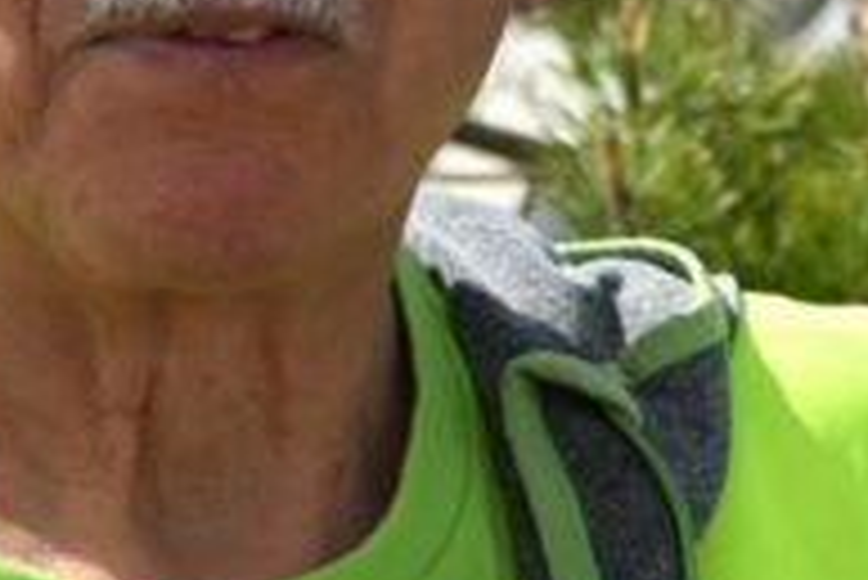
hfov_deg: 3.3
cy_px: 1223
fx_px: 15104
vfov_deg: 2.2
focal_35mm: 626
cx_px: 661
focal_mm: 70
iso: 1000
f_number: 6
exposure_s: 1/4000
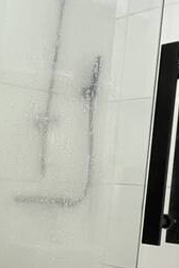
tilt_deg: -5.5
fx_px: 433
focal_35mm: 58
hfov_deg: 17.8
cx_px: -160
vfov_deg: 33.6
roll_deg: -2.7
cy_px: 210
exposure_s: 1/60
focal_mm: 1.57
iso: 160
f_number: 1.8
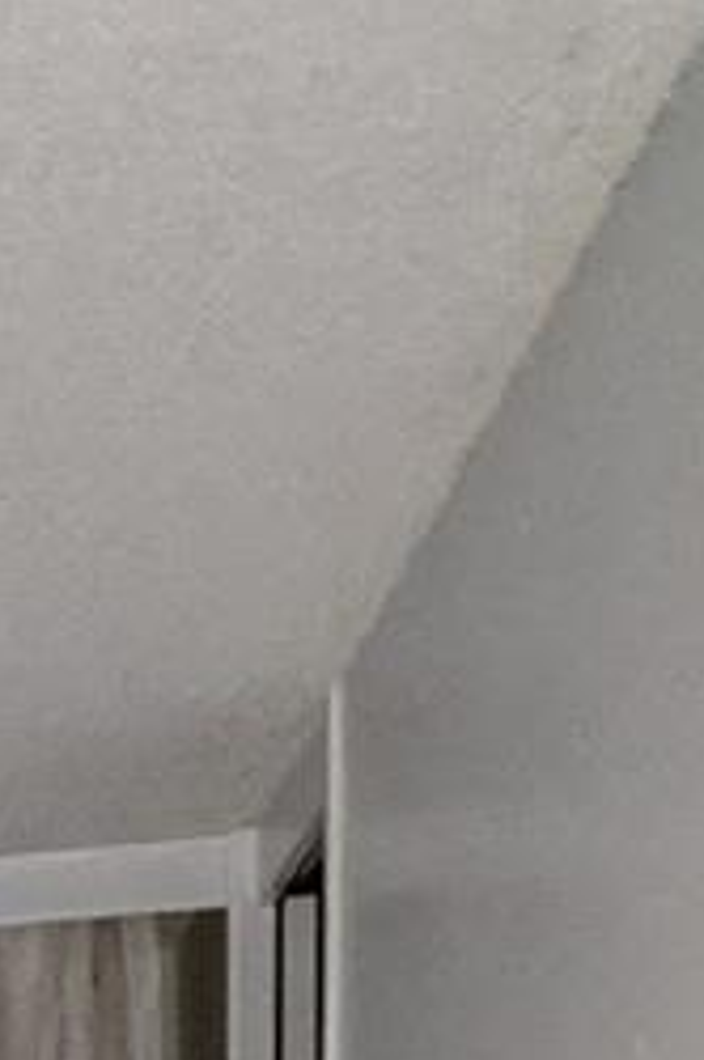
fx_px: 3971
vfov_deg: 12.5
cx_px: -1154
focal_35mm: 135
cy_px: 2400
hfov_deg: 8.9
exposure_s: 1/8.58
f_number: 1.8
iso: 996
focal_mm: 4.44
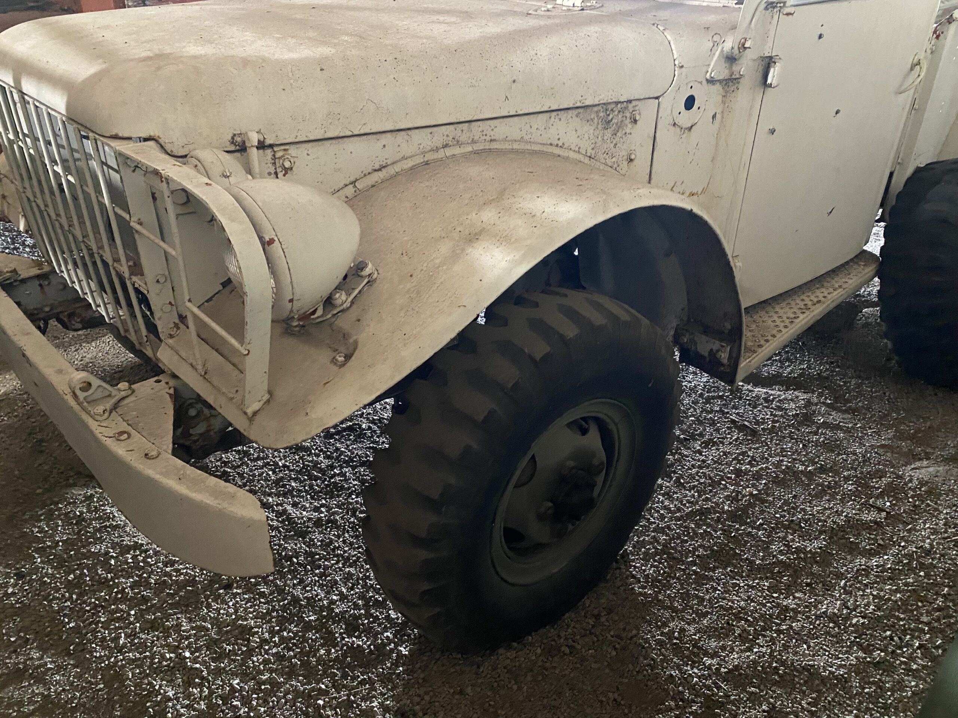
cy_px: 359
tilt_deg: -30.9
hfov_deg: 67.3
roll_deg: -2.9
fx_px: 720
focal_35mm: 26
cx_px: 479
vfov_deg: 53.1
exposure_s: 1/30
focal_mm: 4.25
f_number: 1.8
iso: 800
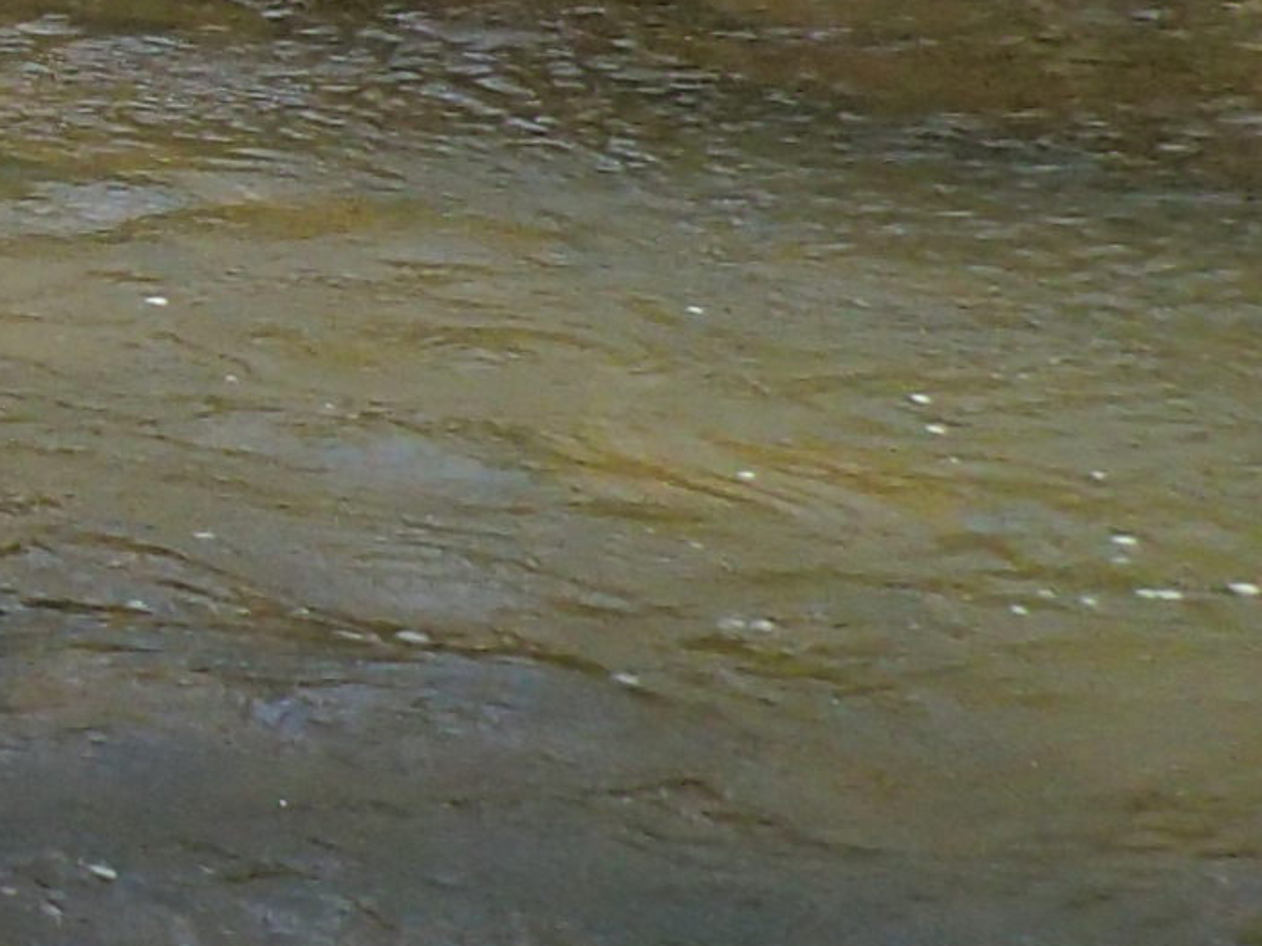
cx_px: -2089
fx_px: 5176
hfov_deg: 10.9
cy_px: -81
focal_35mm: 142
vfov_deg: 10.3
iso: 200
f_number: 2.8
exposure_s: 1/1250
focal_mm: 4.5
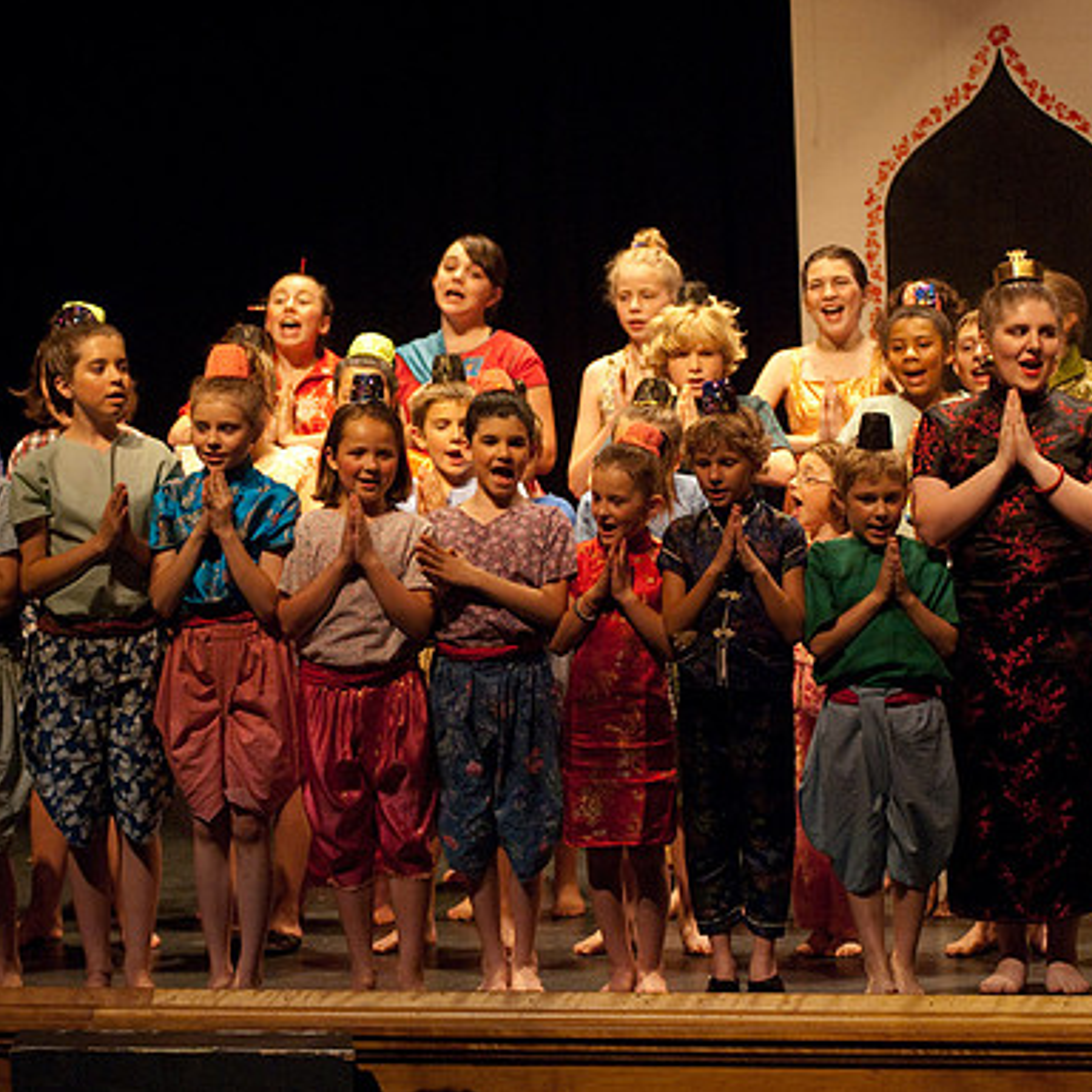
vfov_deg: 11.3
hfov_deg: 11.3
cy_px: 546
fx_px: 5496
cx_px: 299
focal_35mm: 154
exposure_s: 1/125
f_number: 2.8
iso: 1000
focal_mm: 80
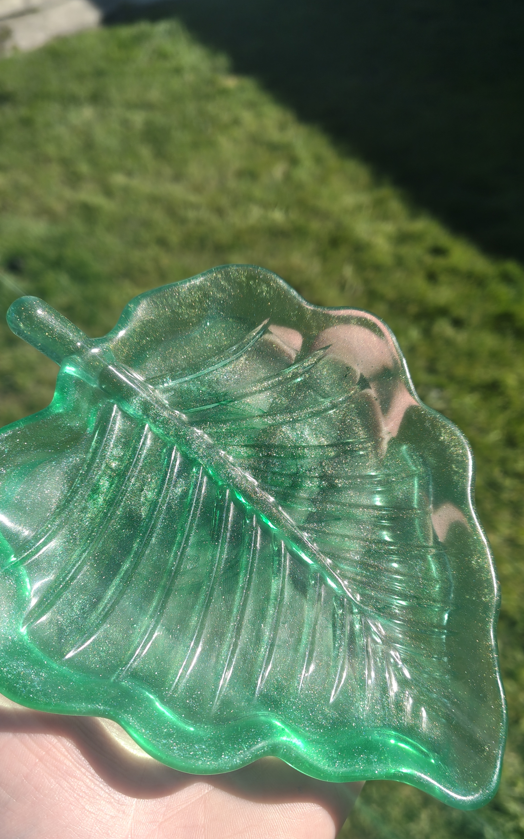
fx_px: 663
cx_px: 251
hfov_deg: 43.1
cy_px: 473
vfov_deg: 64.4
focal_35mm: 29
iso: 50
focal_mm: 5.56
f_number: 1.88
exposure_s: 1/818
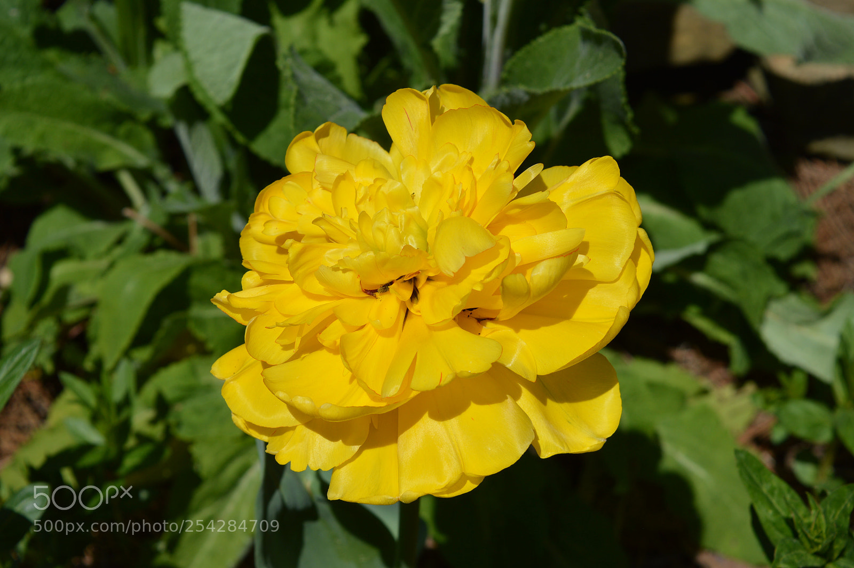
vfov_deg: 16.5
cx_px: 427
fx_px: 1955
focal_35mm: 82
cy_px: 284
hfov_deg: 24.6
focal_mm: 55
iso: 100
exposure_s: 1/500
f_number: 8
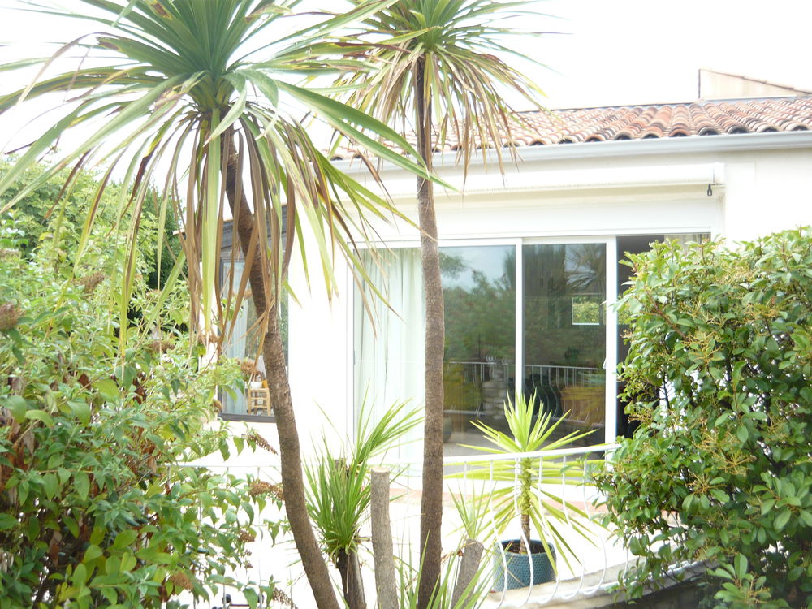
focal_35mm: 33
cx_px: 406
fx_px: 774
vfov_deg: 42.9
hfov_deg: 55.4
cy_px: 304
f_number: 2.8
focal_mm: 5.5
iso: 100
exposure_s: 1/60
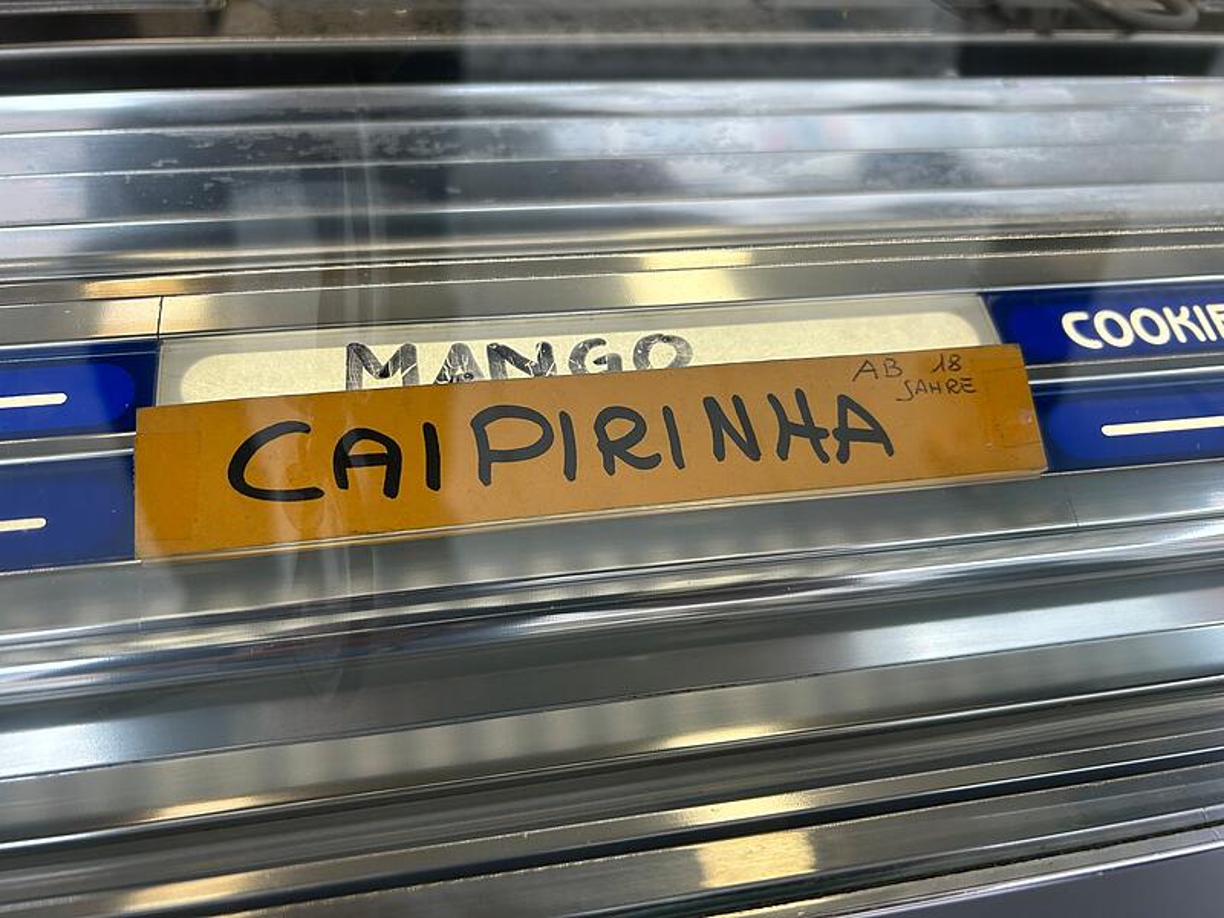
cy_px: 459
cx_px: 612
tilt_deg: -41.8
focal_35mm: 26
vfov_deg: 53.1
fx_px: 919
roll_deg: -4.4
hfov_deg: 67.3
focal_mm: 5.7
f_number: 1.5
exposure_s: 1/421
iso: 50
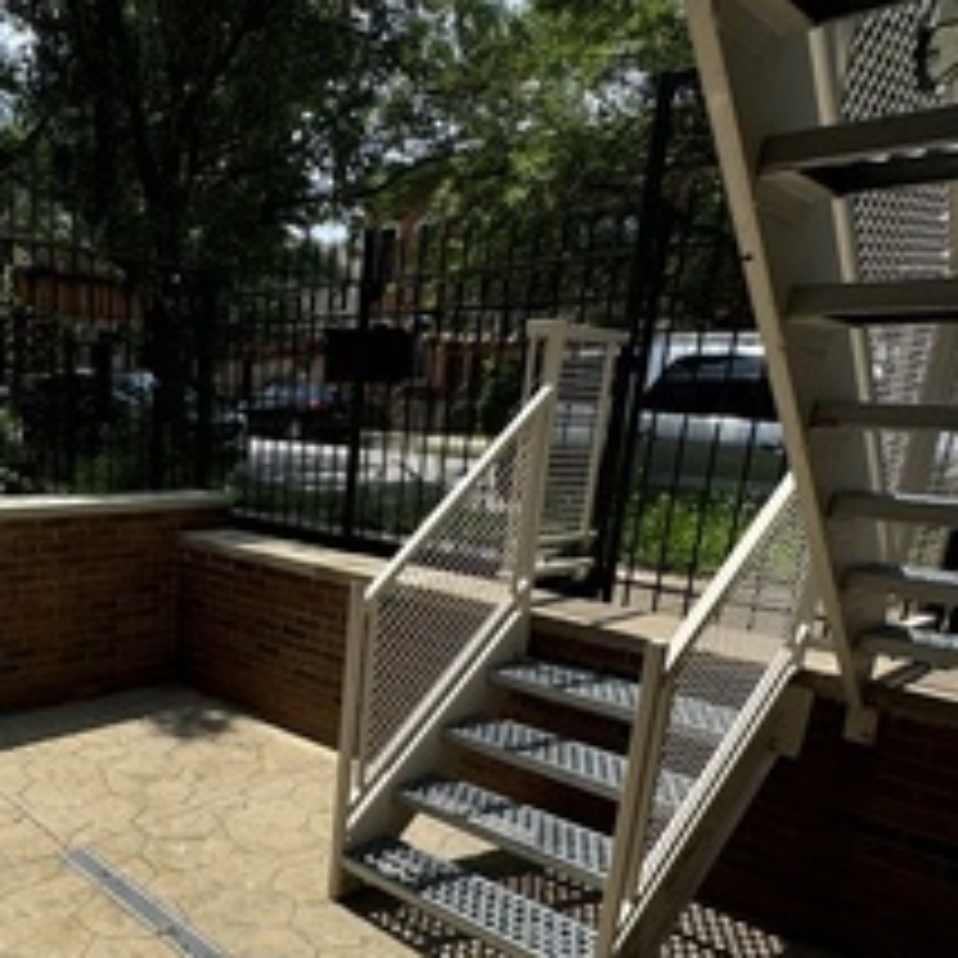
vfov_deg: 54.0
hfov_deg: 52.5
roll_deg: -1.3
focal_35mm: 29
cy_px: 670
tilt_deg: -16.0
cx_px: 209
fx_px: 908
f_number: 2.2
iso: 50
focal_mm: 2.22
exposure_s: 1/1672
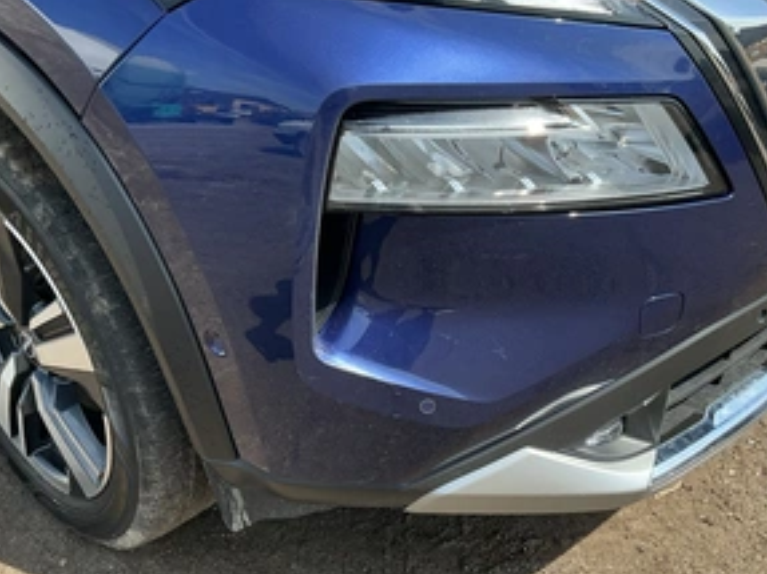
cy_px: 312
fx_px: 864
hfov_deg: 47.9
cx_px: 374
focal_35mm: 39
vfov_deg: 36.8
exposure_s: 1/495
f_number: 1.8
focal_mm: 3
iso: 25
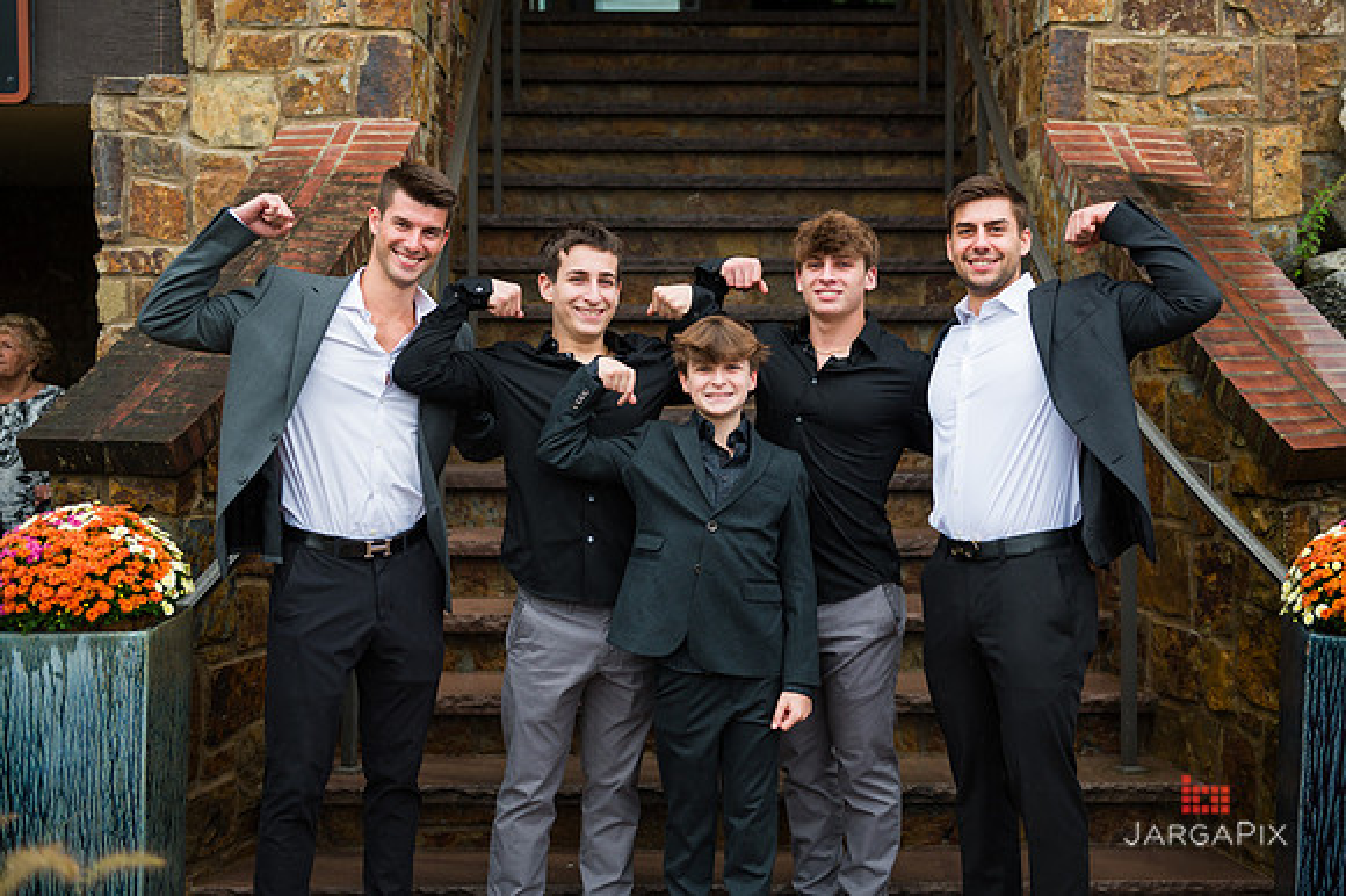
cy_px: 432
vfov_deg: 26.7
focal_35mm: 51
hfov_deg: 39.3
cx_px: 700
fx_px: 1887
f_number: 4
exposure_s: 1/500
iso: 320
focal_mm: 48
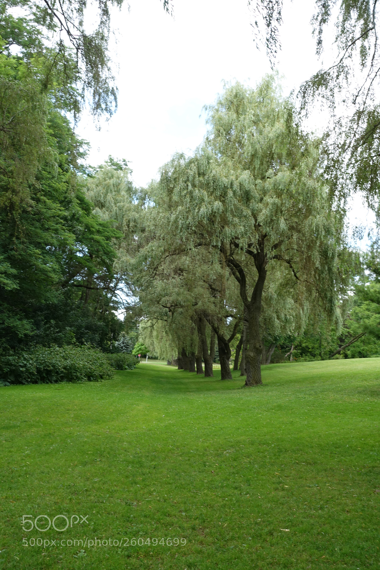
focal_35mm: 44
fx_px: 696
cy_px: 285
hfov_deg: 30.5
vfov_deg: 44.5
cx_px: 190
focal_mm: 16.17
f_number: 5.6
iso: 125
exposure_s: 1/100
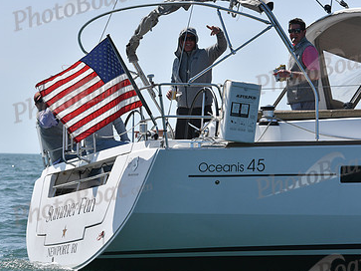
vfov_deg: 7.7
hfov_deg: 10.3
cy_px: 135
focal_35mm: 192
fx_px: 2002
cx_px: 205
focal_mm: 125
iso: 320
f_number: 6.3
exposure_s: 1/800
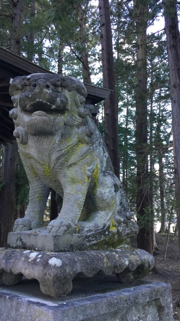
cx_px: 73
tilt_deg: +13.0
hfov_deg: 36.5
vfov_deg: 61.0
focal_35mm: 32
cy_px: 162
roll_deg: -2.3
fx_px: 272
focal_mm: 4.15
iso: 100
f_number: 2.2
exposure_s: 1/30
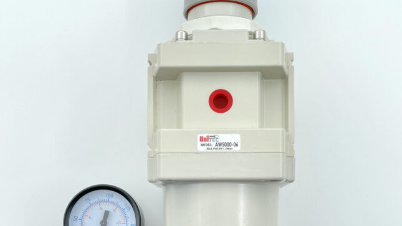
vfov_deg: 25.8
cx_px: 205
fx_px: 480
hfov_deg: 45.5
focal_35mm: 45
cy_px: 197
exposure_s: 1/255
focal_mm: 4.2
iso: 40
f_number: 1.6
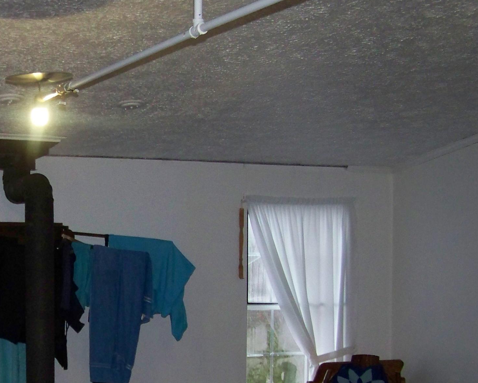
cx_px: 18
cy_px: 307
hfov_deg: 24.1
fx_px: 1075
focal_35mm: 76
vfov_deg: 19.9
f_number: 2.8
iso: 200
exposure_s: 1/30
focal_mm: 6.3
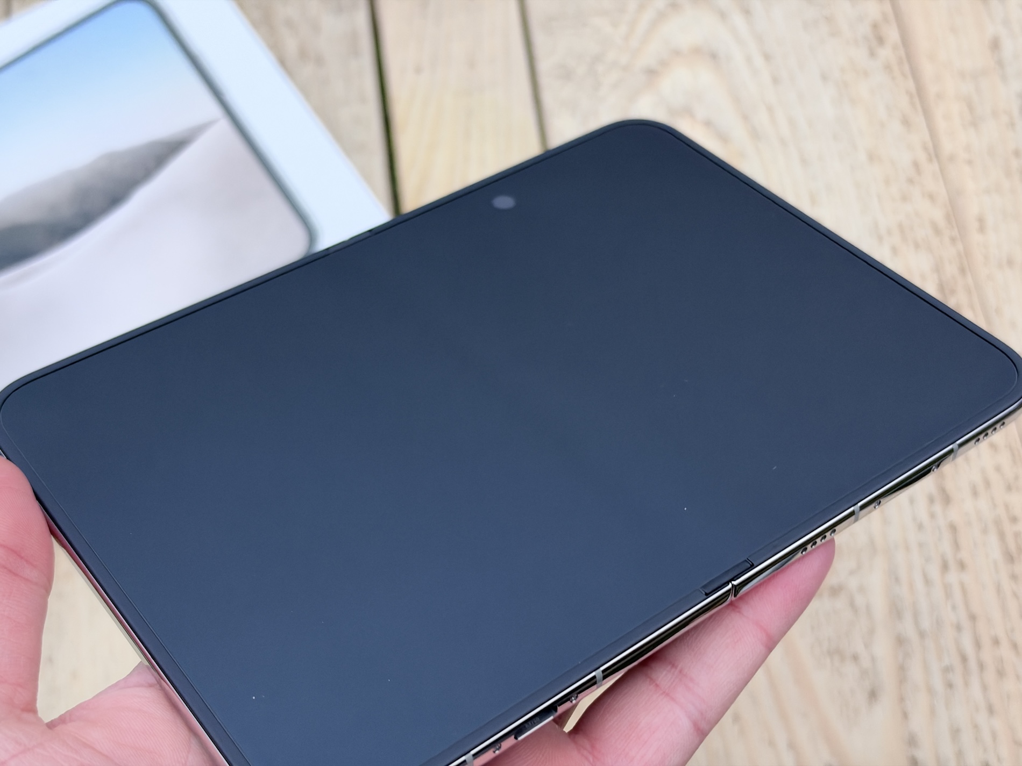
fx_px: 1417
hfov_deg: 39.7
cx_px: 511
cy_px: 383
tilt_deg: -62.3
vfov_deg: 30.3
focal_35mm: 48
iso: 200
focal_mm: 6.93
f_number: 1.8
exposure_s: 1/60
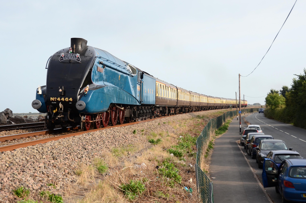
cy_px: 91
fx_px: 492
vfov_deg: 23.3
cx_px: 146
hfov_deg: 34.5
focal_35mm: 58
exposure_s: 1/800
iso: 500
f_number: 7.1
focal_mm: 34
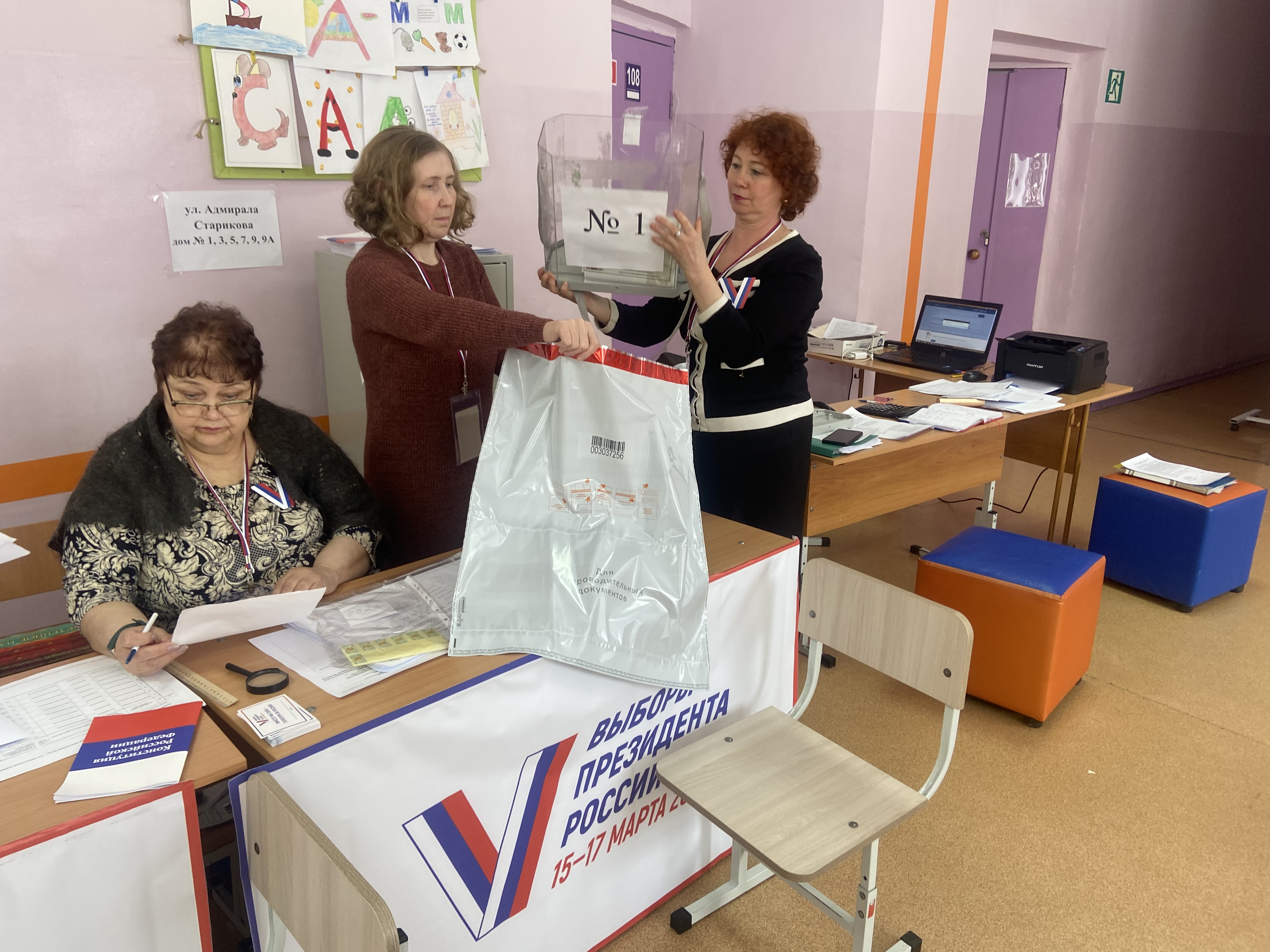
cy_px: 476
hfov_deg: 67.3
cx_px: 635
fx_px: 954
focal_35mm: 26
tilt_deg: -16.6
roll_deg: -0.8
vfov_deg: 53.1
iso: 125
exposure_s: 1/100
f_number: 1.8
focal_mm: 4.25
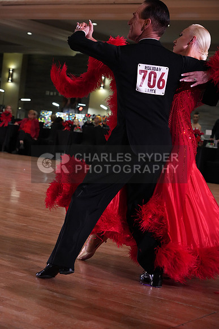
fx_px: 675
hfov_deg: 18.4
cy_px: 164
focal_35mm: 74
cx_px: 110
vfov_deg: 27.3
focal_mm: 74
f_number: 5.6
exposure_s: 1/320
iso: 5000
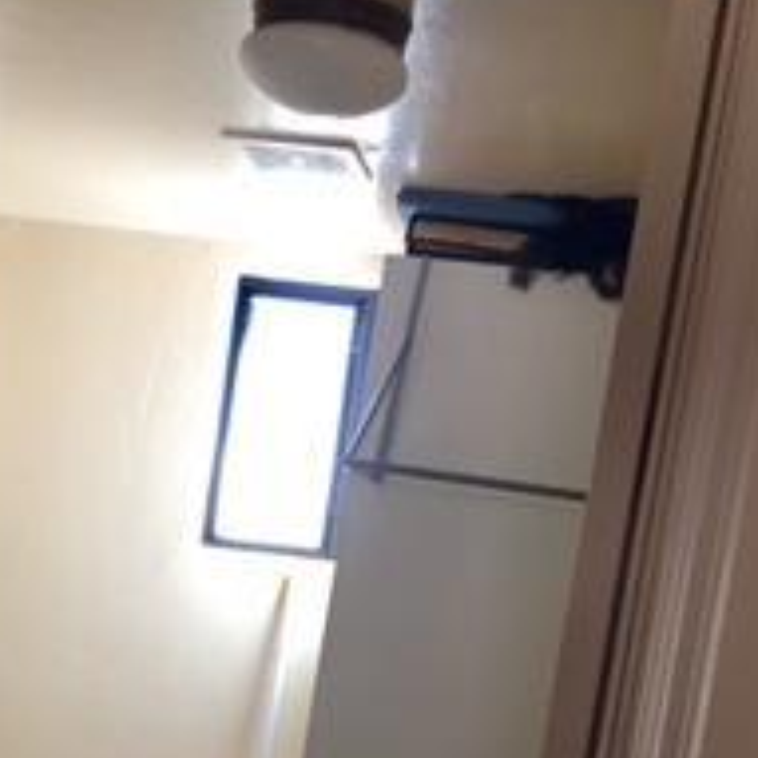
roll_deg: -7.4
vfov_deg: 18.8
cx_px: 210
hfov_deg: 20.1
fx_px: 2131
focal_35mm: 86
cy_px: 960
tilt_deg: -5.8
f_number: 2.2
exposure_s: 1/30
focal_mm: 4.15
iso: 100
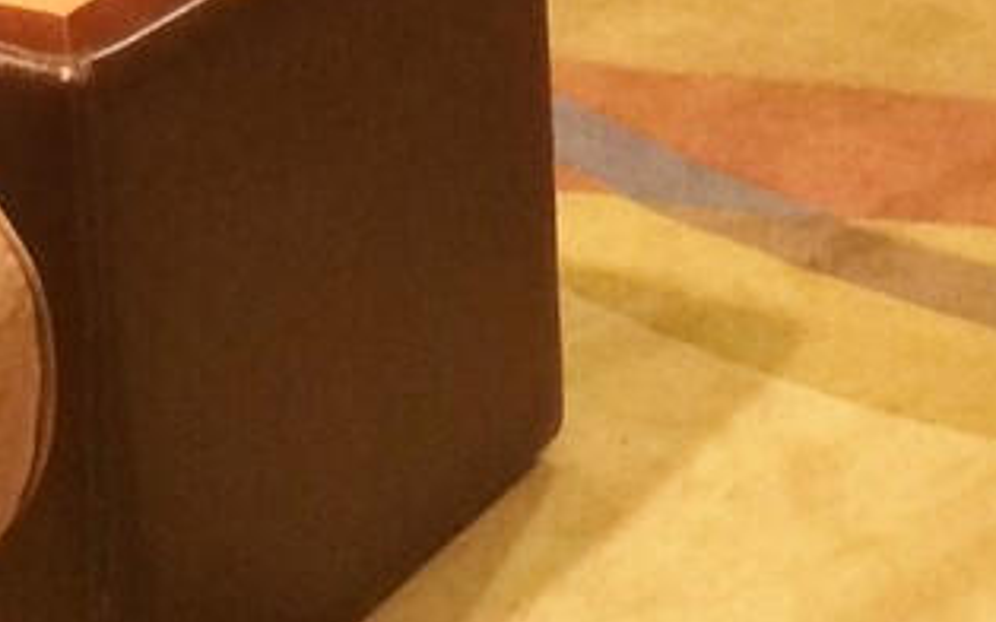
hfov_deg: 12.9
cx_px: 783
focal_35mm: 162
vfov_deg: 7.5
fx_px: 4396
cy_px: -977
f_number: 2.2
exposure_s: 1/30
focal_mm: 4.12
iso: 320
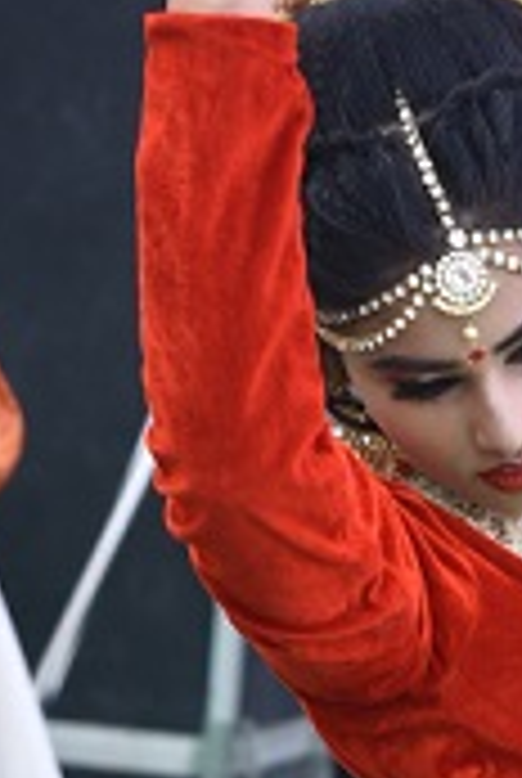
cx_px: 520
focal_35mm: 448
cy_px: 1019
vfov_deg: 4.6
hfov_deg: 3.1
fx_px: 9705
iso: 500
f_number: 5.6
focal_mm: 92
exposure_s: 1/250
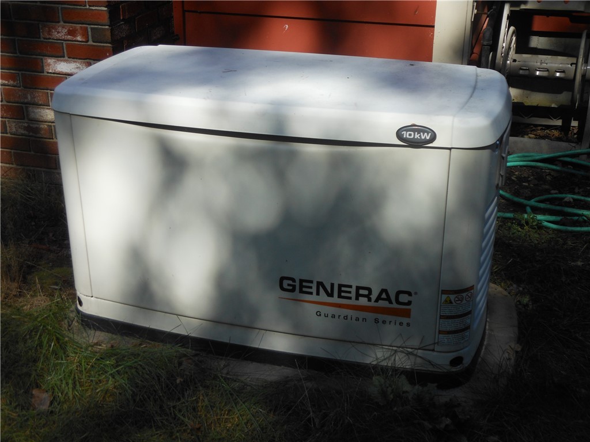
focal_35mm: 50
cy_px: 221
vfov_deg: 29.1
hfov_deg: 38.2
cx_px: 295
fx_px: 852
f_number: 4
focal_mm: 8.9
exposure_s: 1/400
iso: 80
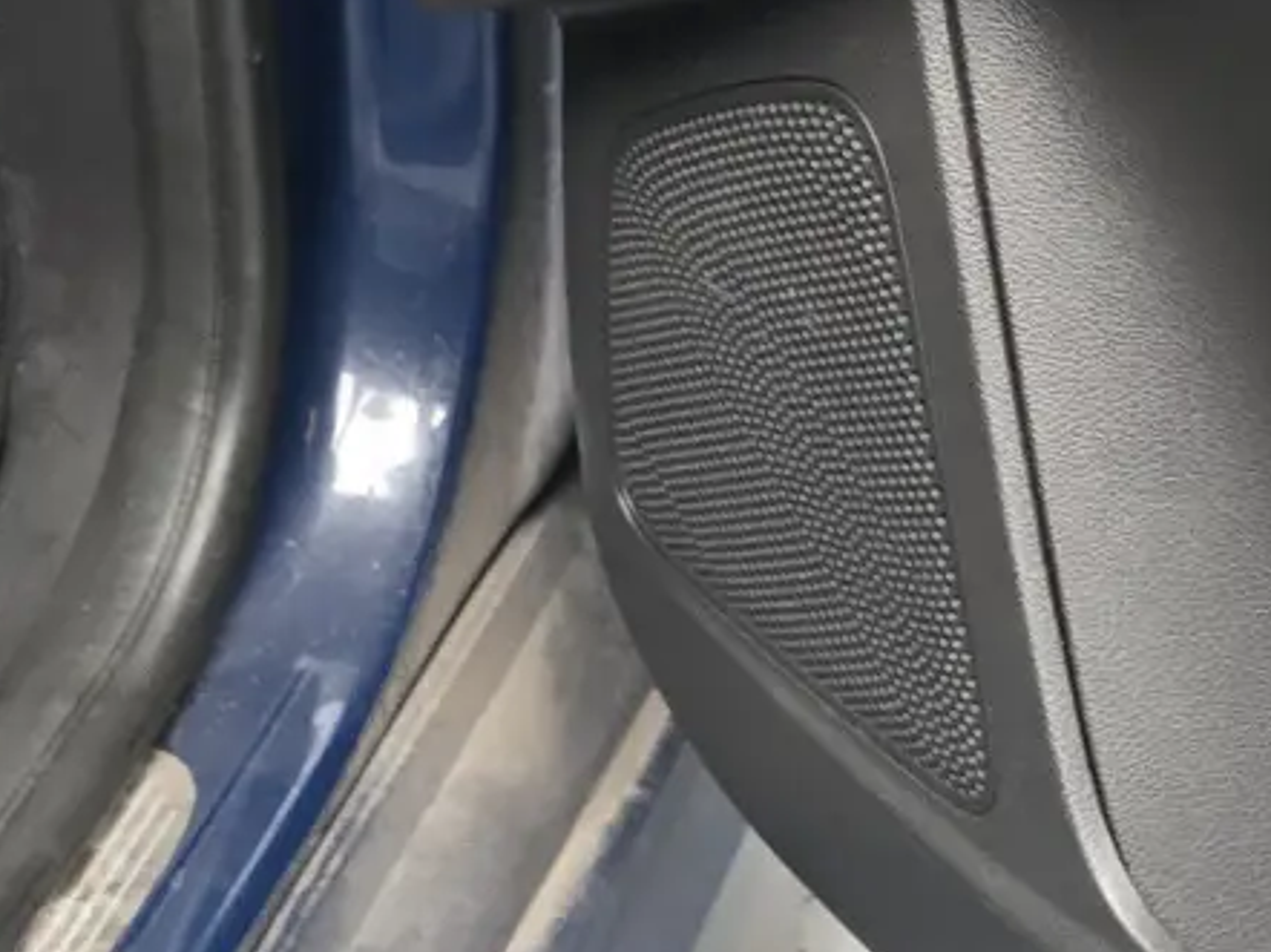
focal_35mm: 100
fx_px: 3670
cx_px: 1326
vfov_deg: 14.8
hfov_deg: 19.0
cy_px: 434
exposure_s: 1/100
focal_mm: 6.3
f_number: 1.7
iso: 640
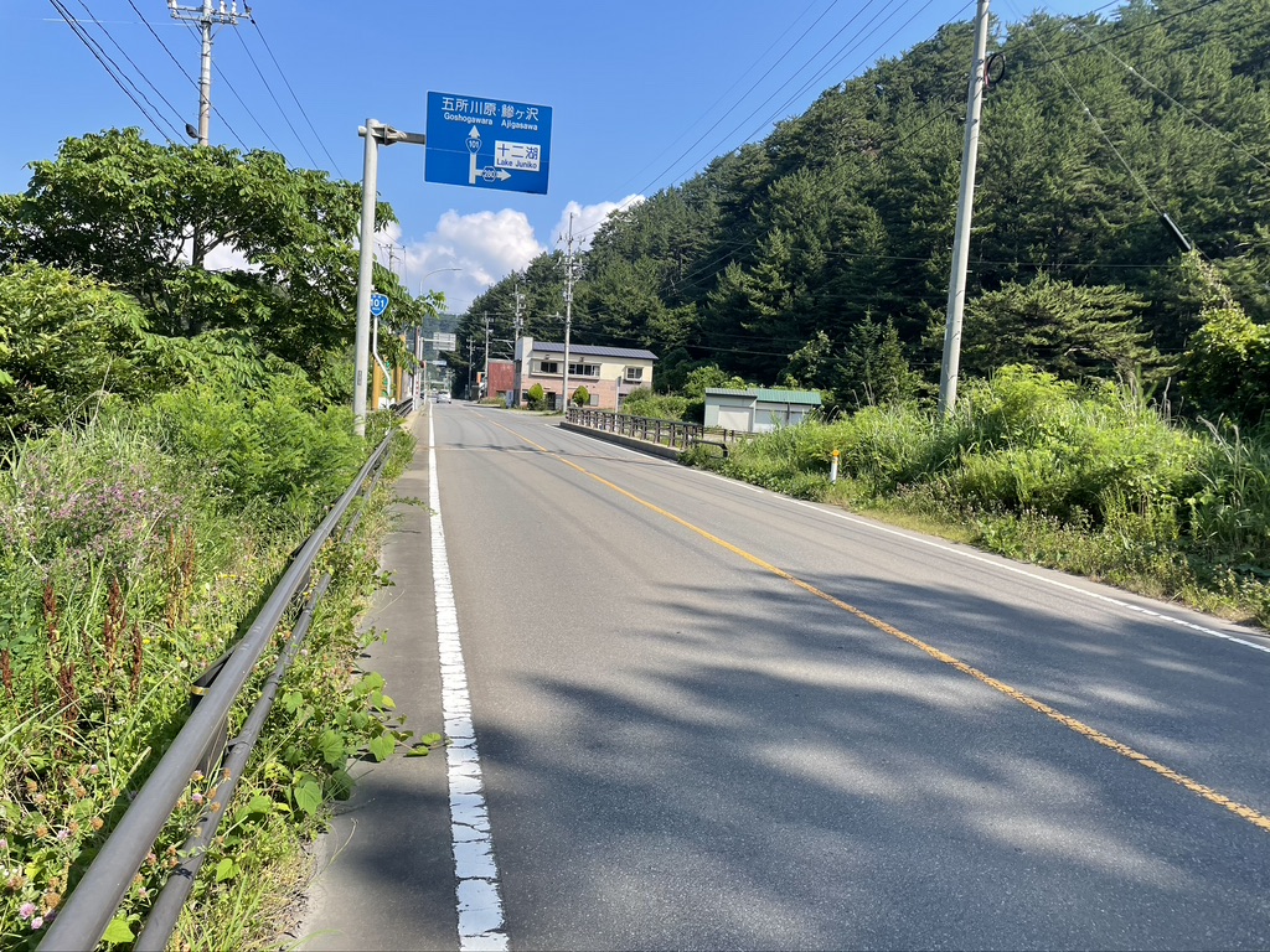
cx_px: 635
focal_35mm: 26
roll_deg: -4.4
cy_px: 476
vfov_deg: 53.1
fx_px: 954
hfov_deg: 67.3
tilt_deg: -2.6
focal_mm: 4.2
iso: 32
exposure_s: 1/2174
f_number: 1.6
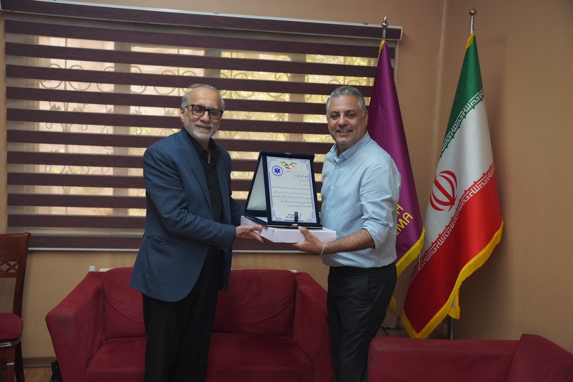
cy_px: 191
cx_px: 286
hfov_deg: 49.9
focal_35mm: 39
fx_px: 616
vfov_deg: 34.5
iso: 2000
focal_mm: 38.7
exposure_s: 1/160
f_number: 4
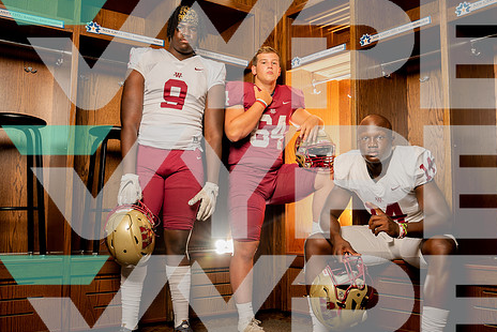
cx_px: 274
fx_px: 483
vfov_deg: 37.9
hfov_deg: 54.3
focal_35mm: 35
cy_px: 183
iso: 320
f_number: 7.1
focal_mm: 28
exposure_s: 1/200
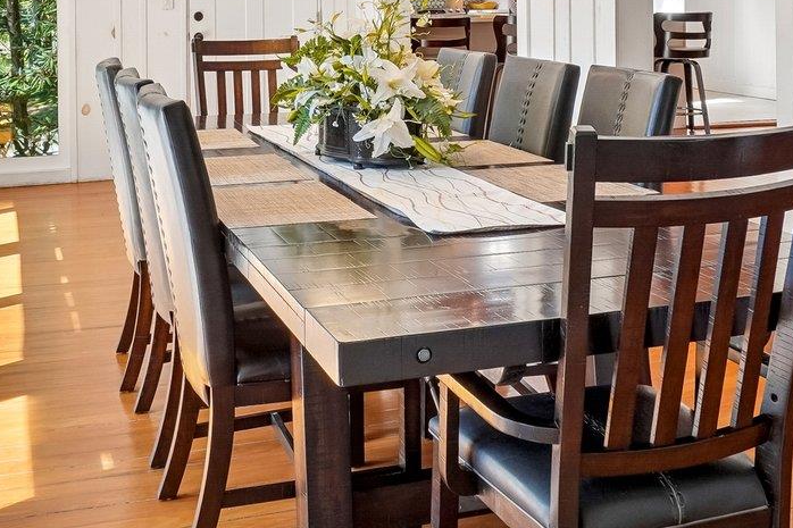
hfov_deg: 44.4
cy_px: -5
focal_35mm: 44
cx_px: 354
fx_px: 969
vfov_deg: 28.5
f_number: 8
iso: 200
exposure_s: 1/30
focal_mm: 10
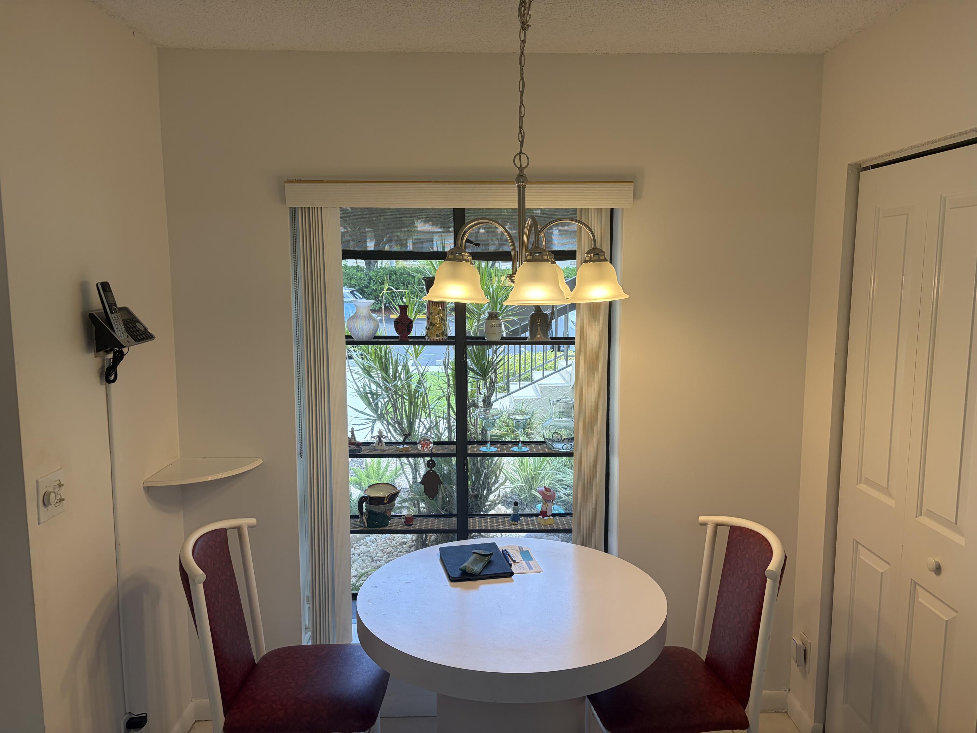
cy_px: 366
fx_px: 734
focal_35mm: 26
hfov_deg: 67.3
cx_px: 488
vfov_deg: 53.1
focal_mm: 5.96
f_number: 1.6
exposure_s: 1/215
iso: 50
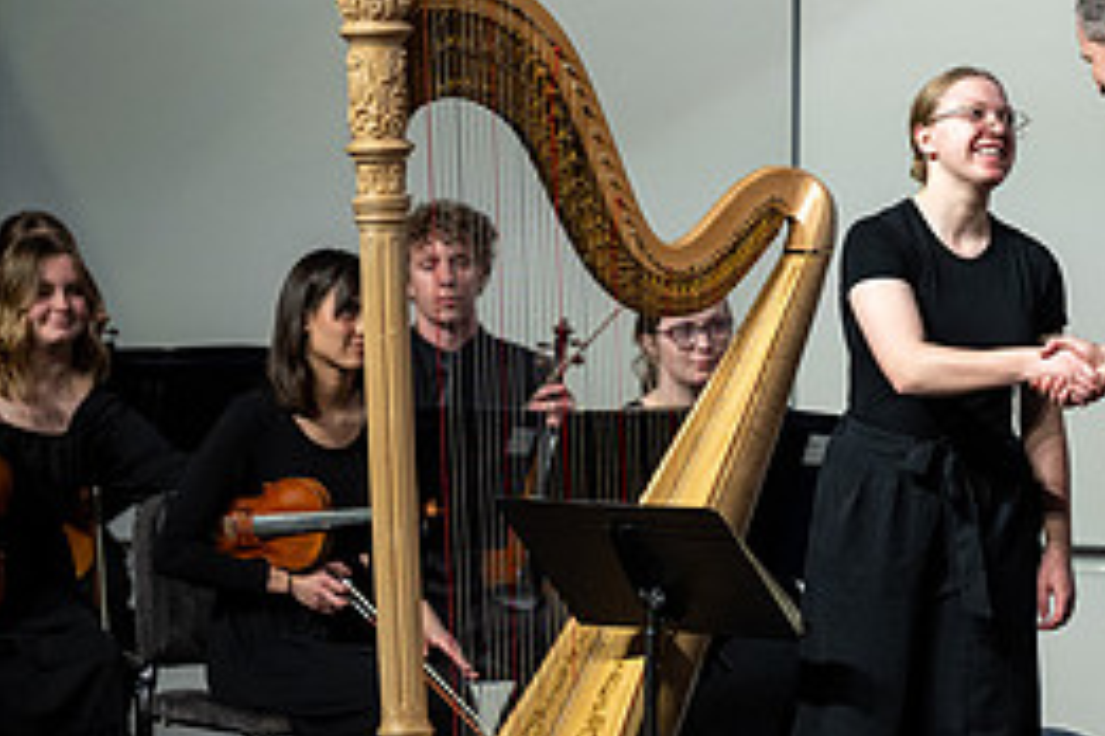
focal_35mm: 333
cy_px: 341
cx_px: 978
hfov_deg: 6.2
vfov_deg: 4.1
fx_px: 10220
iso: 1600
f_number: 2.8
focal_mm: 150
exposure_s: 1/500
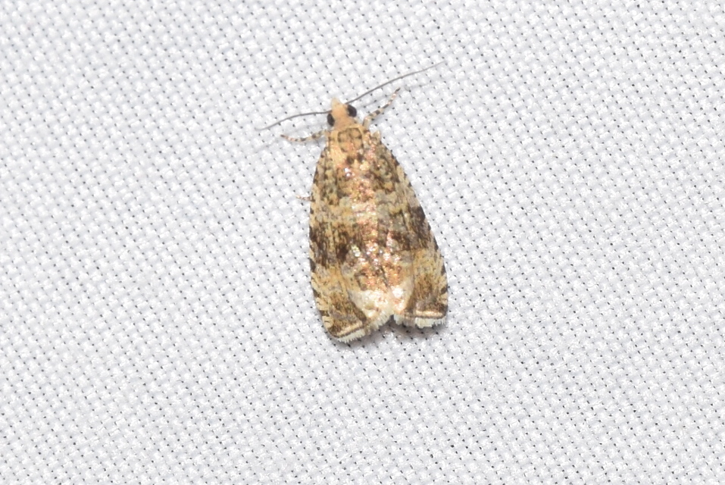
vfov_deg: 6.6
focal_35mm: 210
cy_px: 242
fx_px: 4233
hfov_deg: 9.8
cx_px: 362
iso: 100
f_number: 13
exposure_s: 1/160
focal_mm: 140
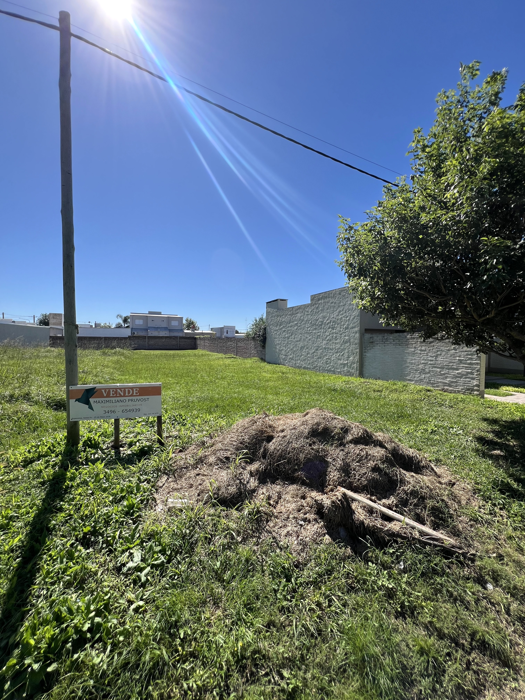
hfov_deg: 89.9
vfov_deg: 106.2
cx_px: 262
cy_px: 350
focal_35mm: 13
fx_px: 263
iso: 32
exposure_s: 1/1980
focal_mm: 1.57
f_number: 1.8
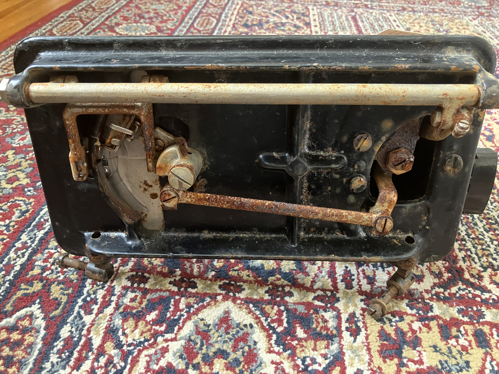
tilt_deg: -36.8
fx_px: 404
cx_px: 250
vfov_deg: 49.7
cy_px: 187
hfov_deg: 63.4
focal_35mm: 28
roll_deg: -2.2
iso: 400
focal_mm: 3.99
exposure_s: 1/31
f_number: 1.8
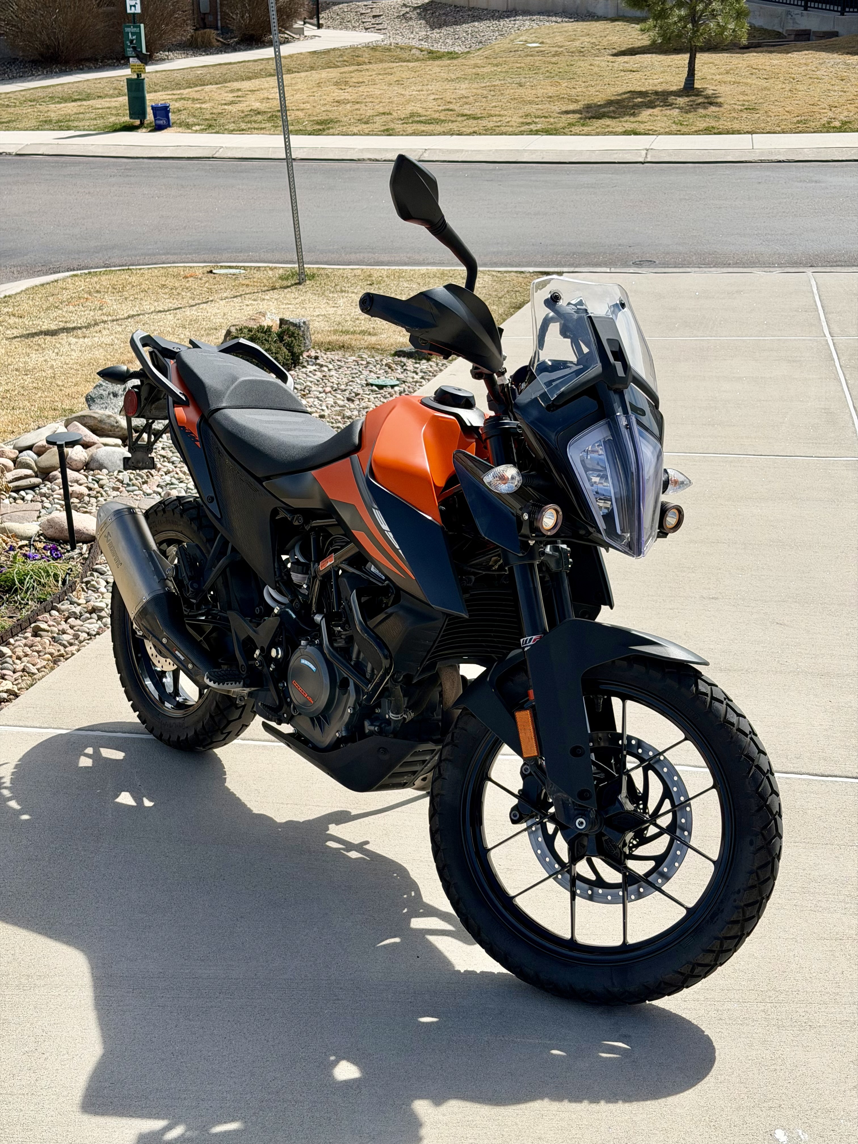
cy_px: 572
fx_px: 1586
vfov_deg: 39.7
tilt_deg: -21.6
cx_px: 429
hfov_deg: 30.3
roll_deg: +0.6
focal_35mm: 48
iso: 64
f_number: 1.78
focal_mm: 6.76
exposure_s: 1/4329
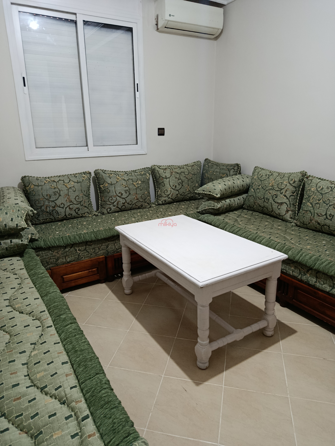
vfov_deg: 71.6
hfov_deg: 56.8
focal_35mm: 24
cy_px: 223
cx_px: 168
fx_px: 310
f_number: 1.7
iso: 1546
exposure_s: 1/25
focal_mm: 5.24
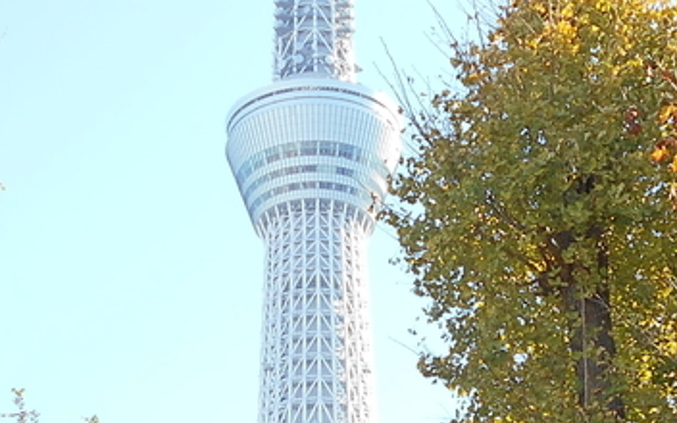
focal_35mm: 123
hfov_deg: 17.0
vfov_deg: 10.5
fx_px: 2269
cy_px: 479
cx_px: 369
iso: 80
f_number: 3.6
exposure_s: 1/250
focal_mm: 5.8
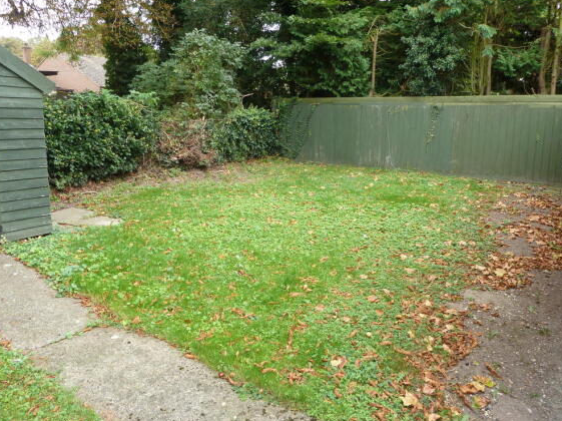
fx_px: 422
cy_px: 204
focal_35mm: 26
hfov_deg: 67.3
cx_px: 283
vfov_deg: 53.0
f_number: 3.3
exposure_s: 1/30
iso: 100
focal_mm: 4.1
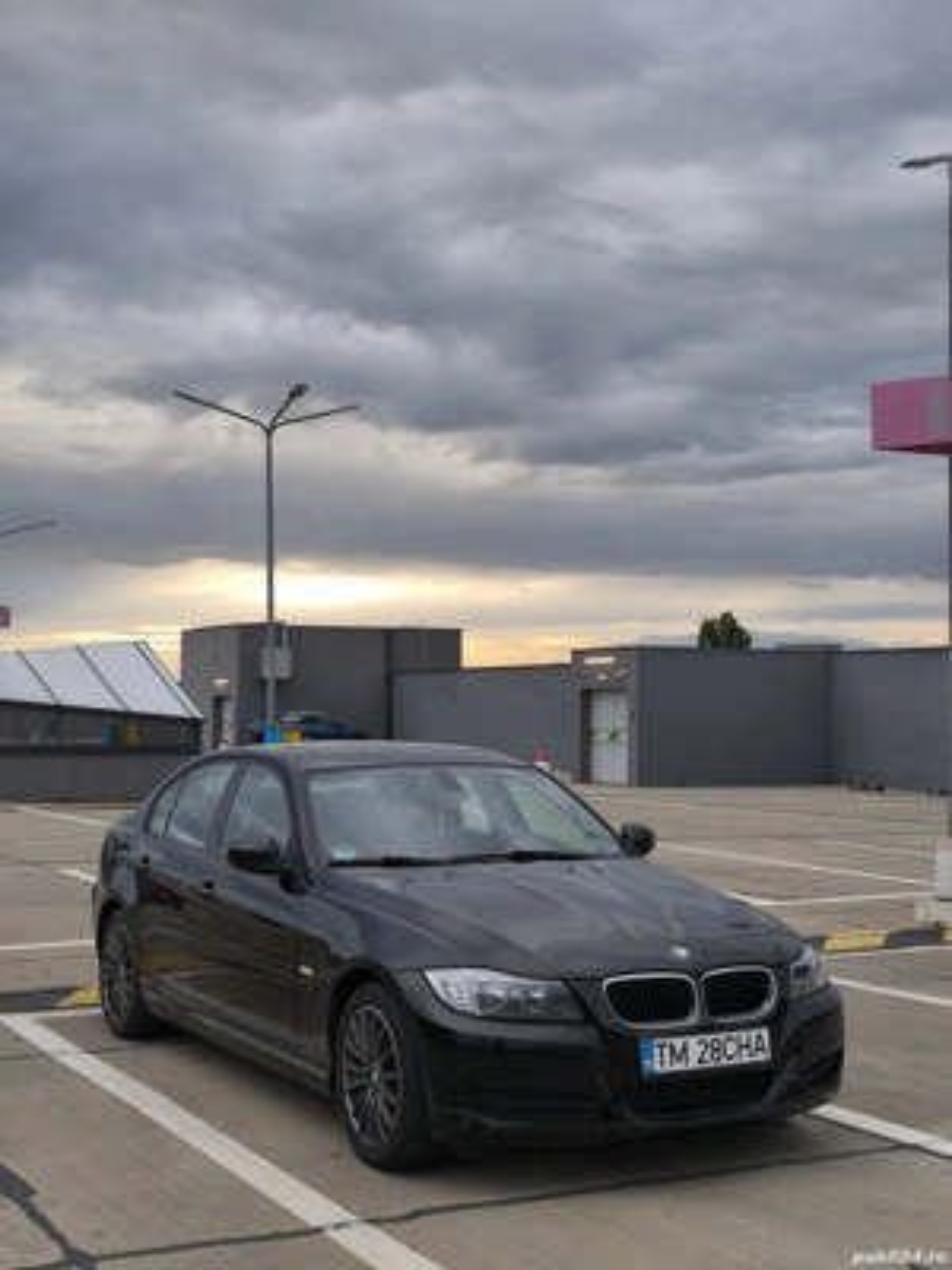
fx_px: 1687
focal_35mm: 46
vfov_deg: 41.2
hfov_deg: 31.5
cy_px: 635
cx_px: 476
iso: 50
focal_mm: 6.57
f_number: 1.6
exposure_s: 1/333
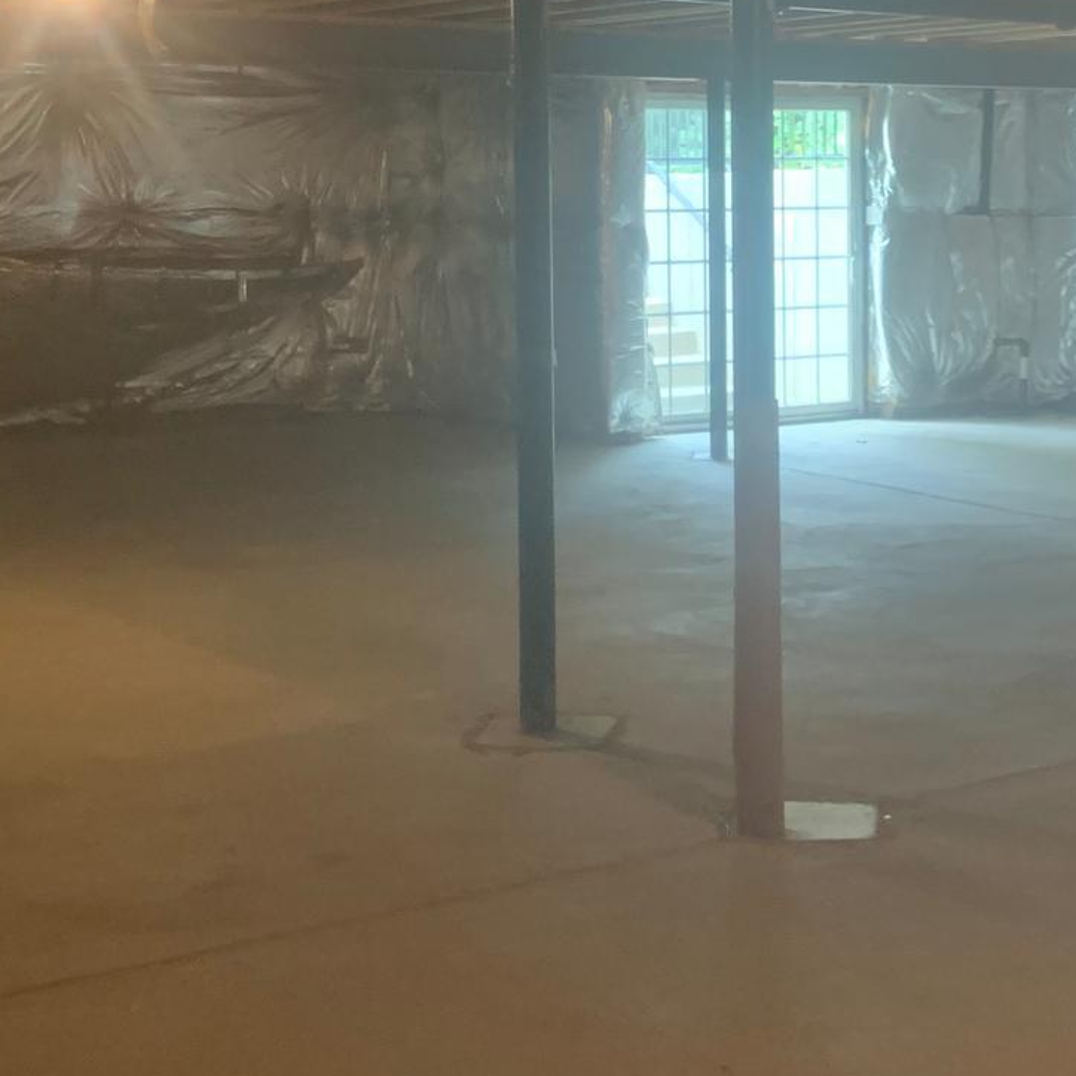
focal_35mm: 65
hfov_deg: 26.3
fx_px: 2286
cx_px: 725
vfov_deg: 26.4
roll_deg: +0.7
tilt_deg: -5.3
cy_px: 409
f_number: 1.8
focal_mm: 4.25
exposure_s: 1/40
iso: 320
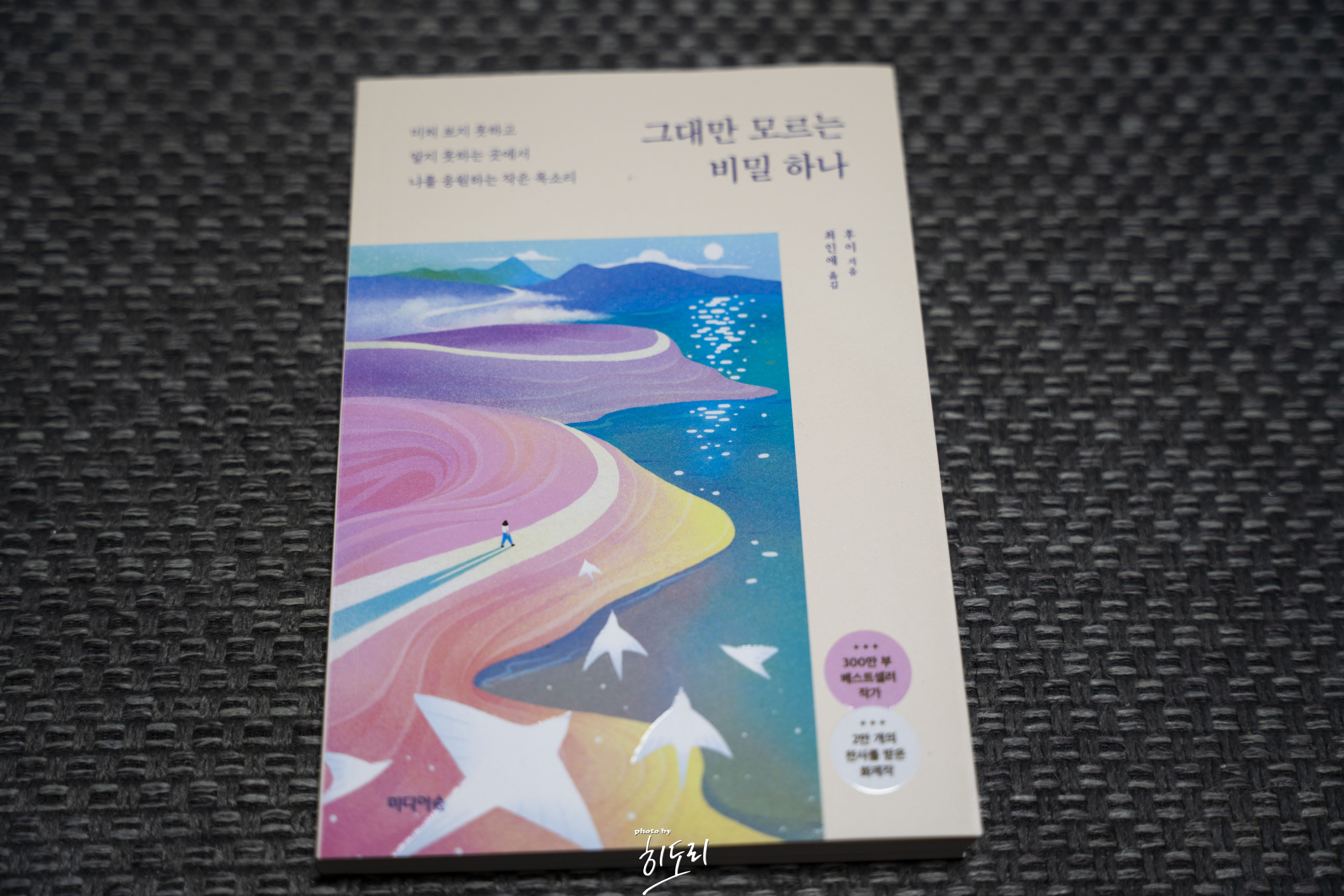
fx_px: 1777
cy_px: 448
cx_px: 672
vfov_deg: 28.3
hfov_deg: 41.4
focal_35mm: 48
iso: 125
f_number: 2.8
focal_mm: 47.6
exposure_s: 1/50
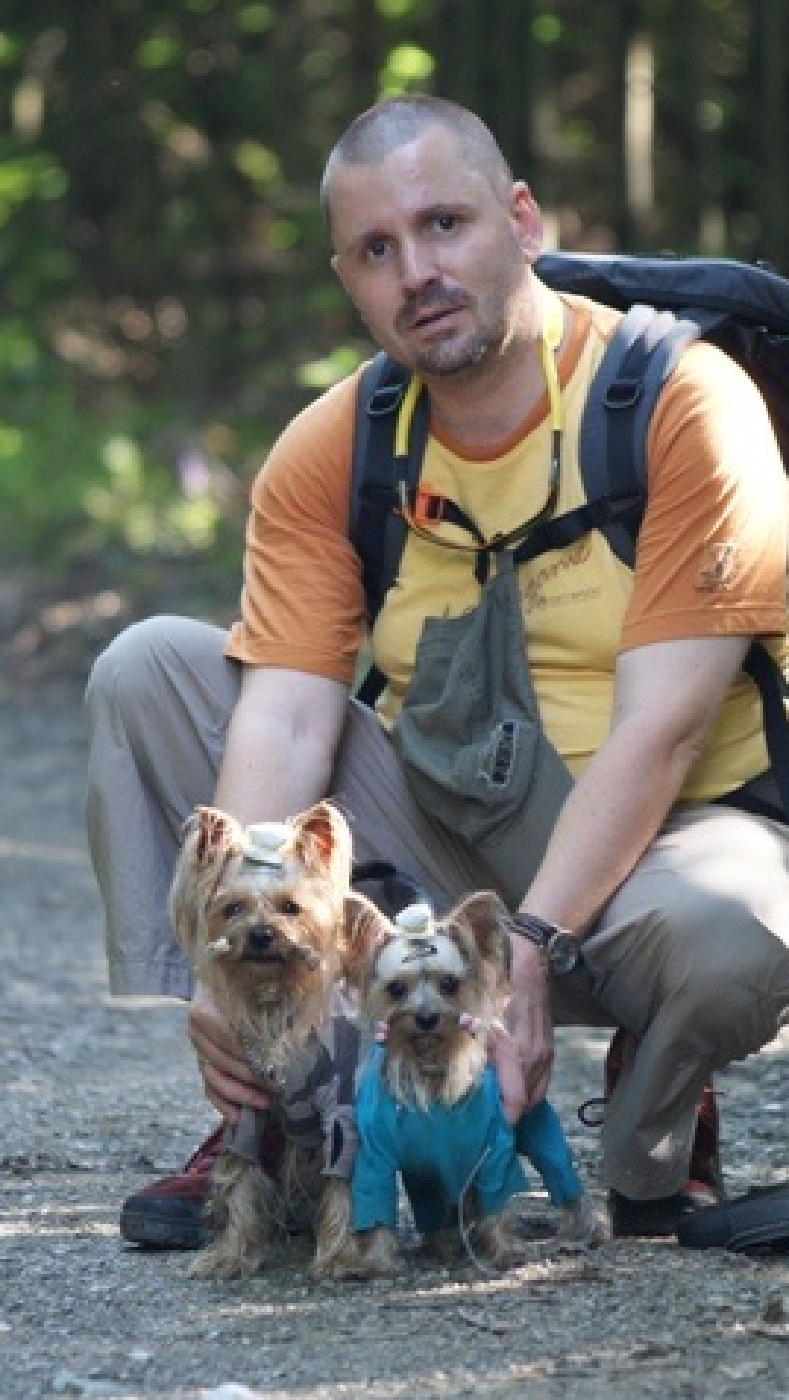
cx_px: 458
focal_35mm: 237
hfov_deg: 5.1
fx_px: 8798
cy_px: 699
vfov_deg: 9.1
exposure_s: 1/100
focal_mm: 150
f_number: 4.5
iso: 400
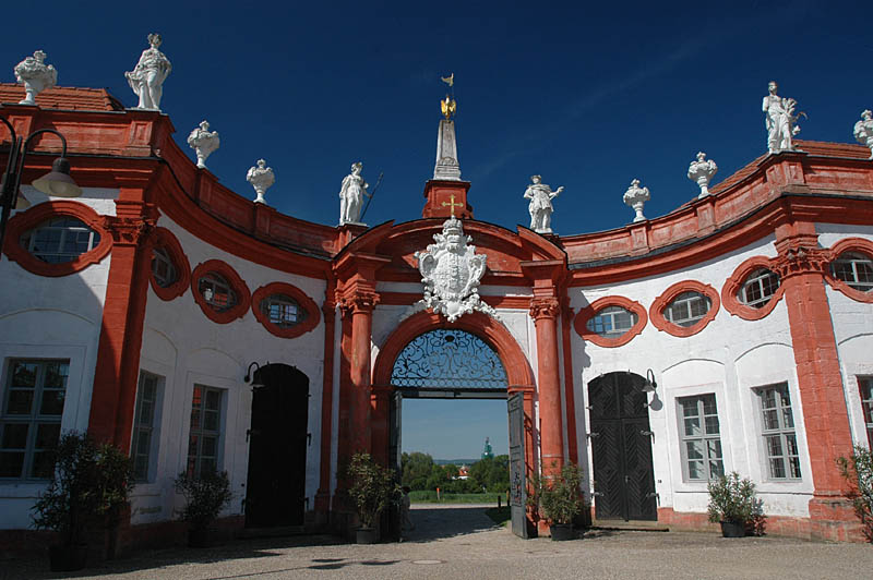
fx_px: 618
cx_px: 436
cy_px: 290
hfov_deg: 70.5
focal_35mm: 26
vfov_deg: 50.3
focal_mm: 17
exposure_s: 1/250
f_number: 8
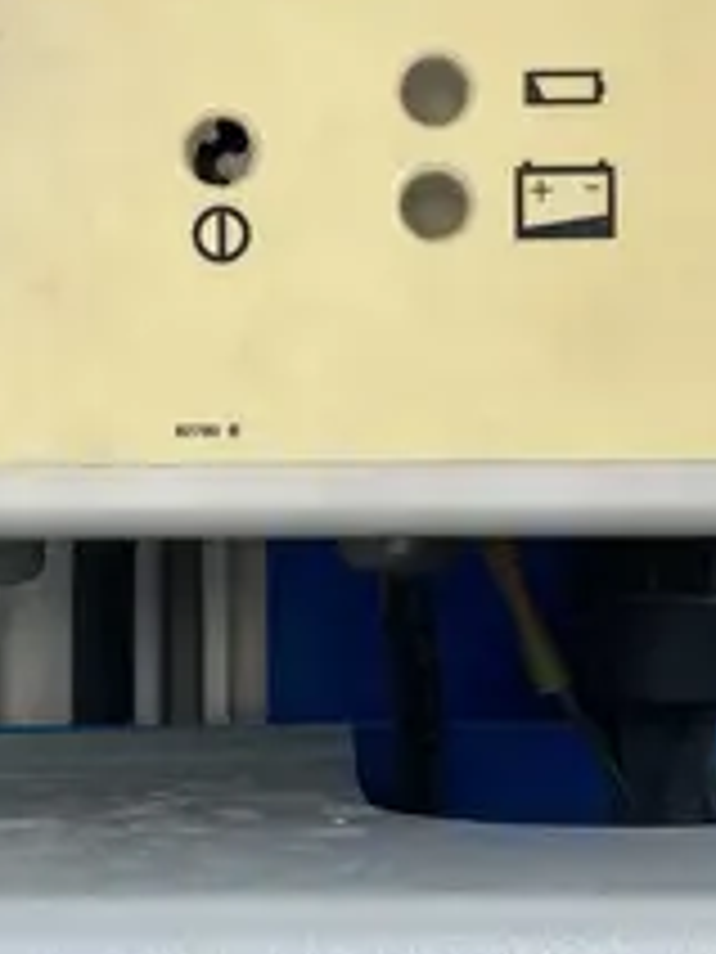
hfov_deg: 15.2
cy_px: 457
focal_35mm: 97
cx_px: 153
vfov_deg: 20.2
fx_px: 2675
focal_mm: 3.99
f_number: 1.8
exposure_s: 1/121
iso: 25
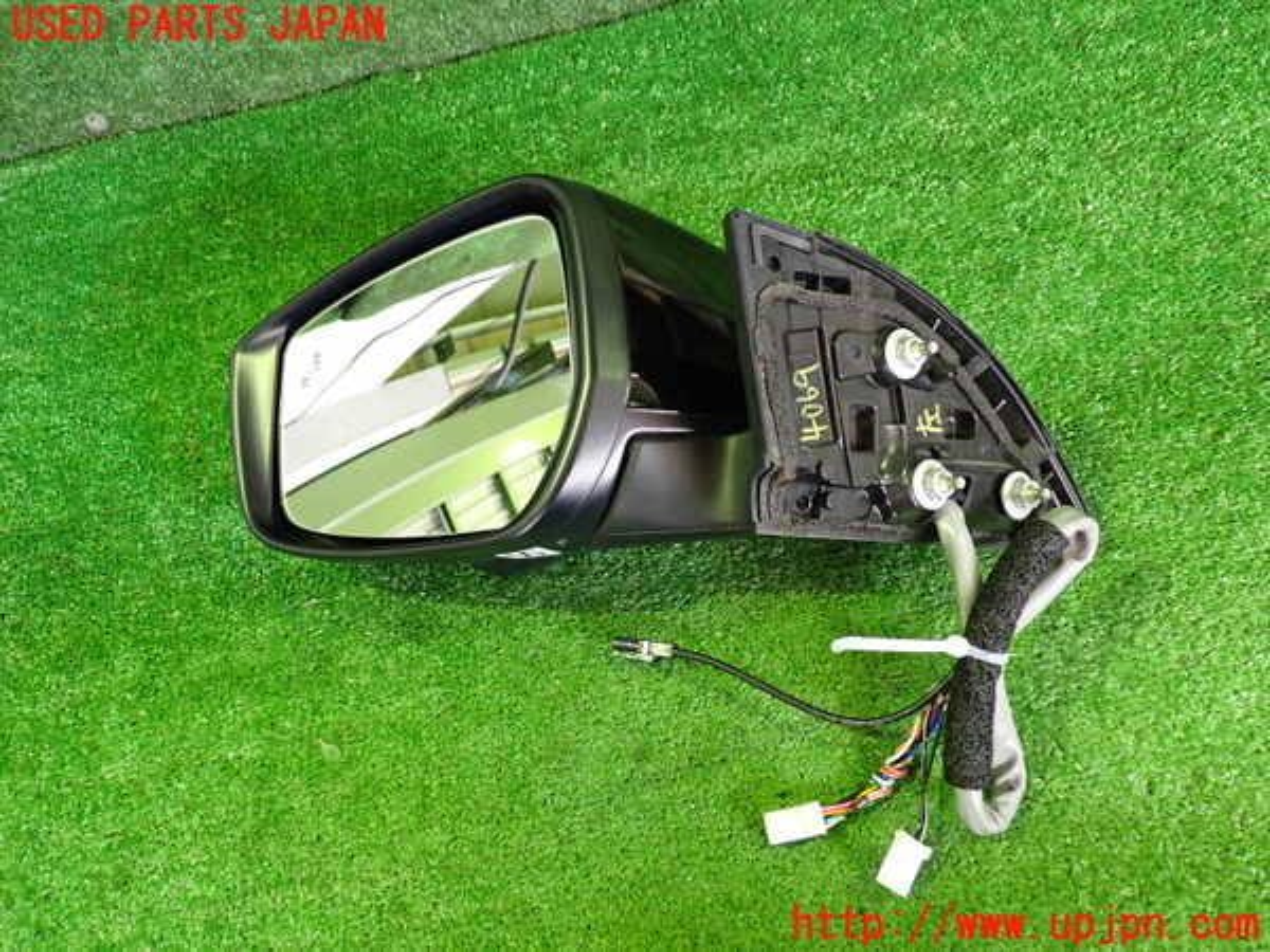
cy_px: 476
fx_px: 1101
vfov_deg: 46.8
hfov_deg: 60.0
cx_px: 635
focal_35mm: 30
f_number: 2.3
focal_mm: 5.4
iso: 640
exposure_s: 1/30
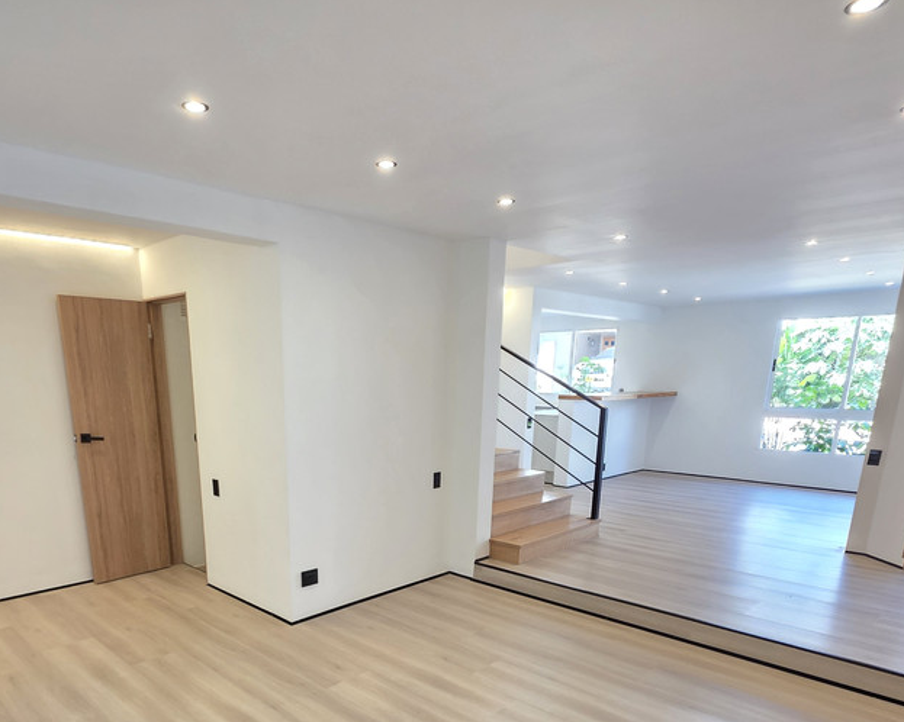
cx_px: 383
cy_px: 568
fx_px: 588
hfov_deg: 74.6
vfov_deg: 58.7
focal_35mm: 22
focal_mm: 2.2
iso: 200
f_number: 1.9
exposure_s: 1/120
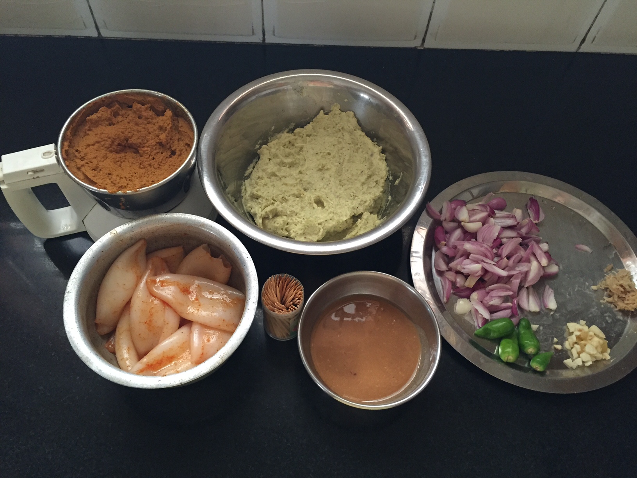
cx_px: 318
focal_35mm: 29
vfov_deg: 48.2
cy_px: 239
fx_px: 534
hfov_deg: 61.7
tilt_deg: -59.2
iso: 250
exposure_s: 1/20
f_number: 2.2
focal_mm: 4.15
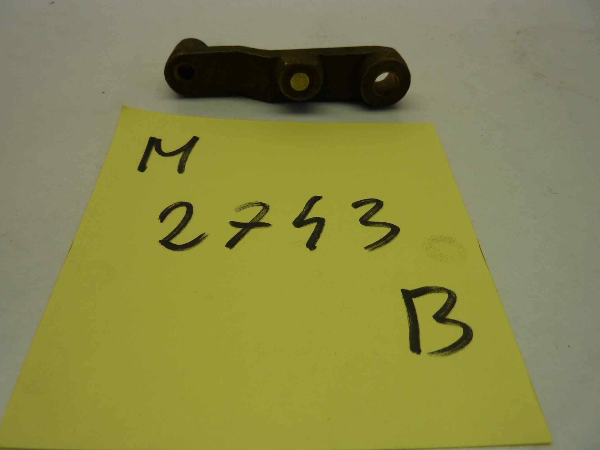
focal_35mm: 25
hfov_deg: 69.4
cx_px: 300
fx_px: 433
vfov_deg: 54.9
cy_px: 225
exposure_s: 1/100
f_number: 3.3
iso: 80
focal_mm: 4.1
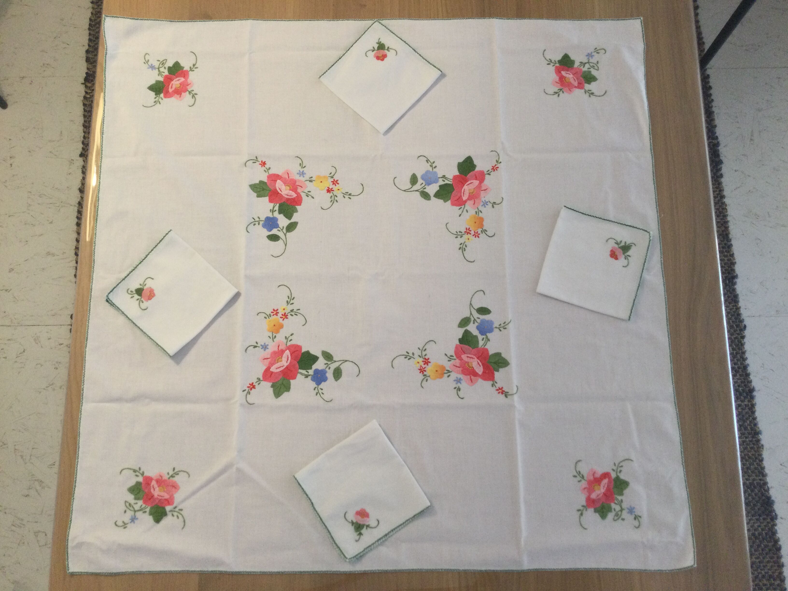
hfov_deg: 58.4
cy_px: 296
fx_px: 706
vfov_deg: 45.4
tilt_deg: -79.1
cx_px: 394
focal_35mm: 31
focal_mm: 3.3
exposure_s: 1/33
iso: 100
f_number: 2.4
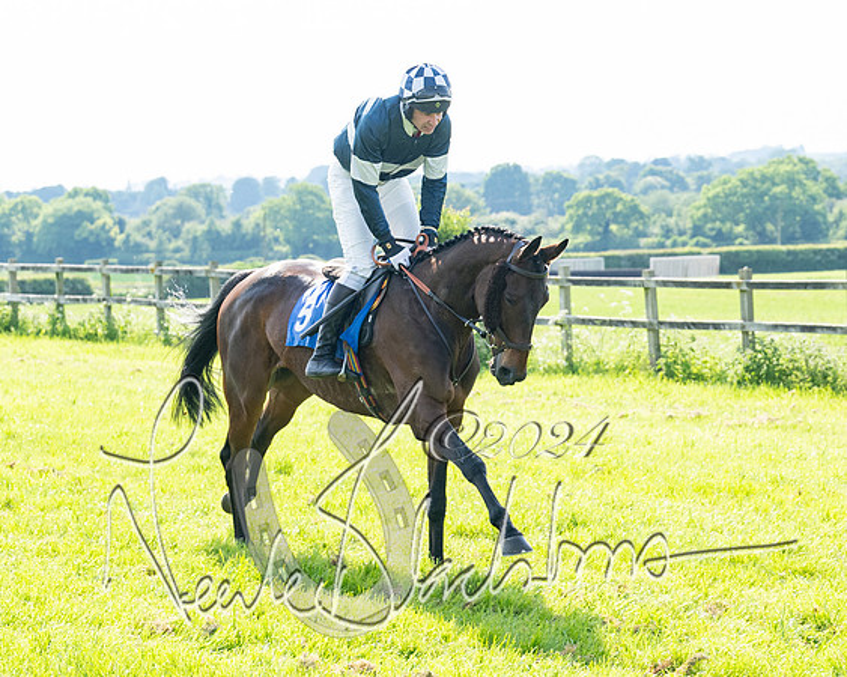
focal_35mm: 156
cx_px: 424
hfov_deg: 12.4
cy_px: 274
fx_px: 3907
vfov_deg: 9.9
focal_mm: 72
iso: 400
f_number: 5
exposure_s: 1/1250
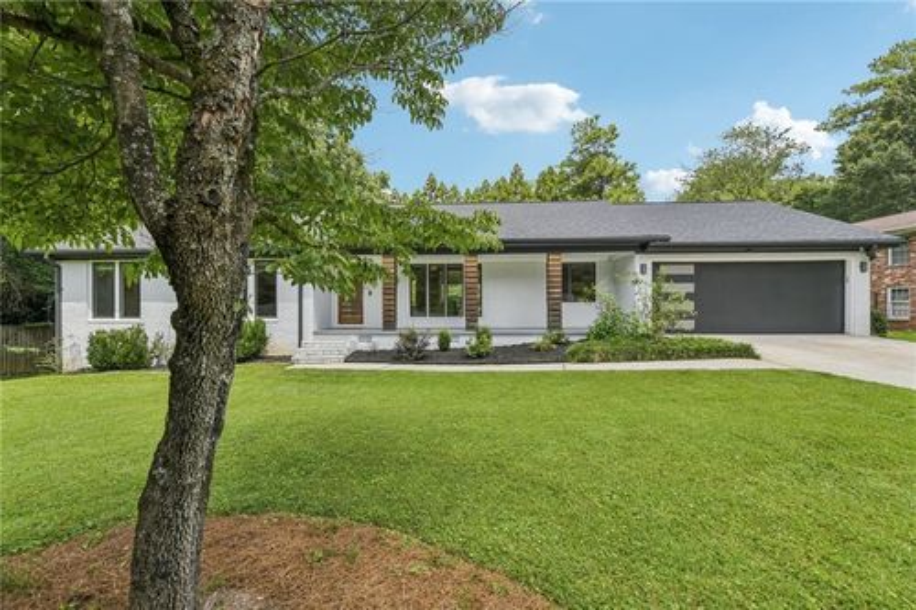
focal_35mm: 14
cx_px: 458
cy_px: 305
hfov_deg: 104.3
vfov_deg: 81.2
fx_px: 356
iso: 400
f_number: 8
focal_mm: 14
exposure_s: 1/640
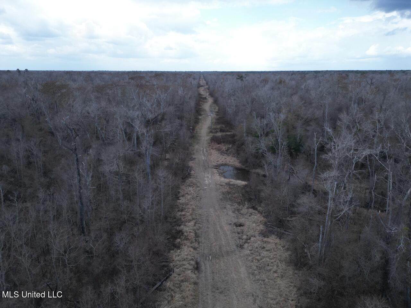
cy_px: 154
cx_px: 206
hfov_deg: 71.6
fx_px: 285
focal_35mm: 24
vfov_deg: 56.8
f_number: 1.7
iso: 100
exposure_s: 1/800
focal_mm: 6.72
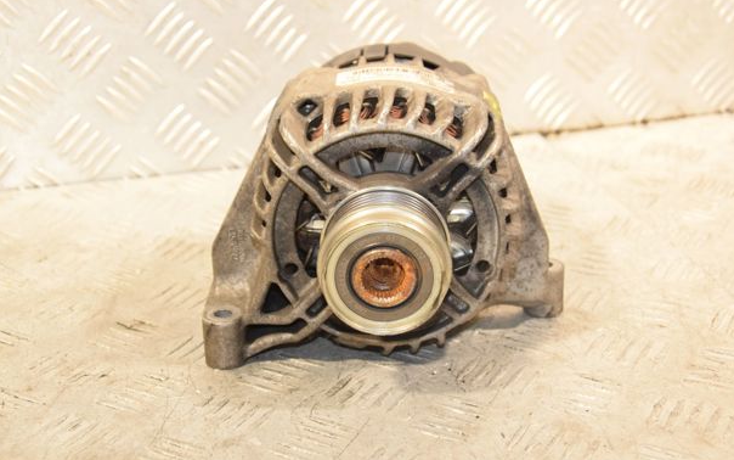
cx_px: 368
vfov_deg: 19.2
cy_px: 236
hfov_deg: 30.2
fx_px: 1361
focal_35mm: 68
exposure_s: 1/200
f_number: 5.6
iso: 1600
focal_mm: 42
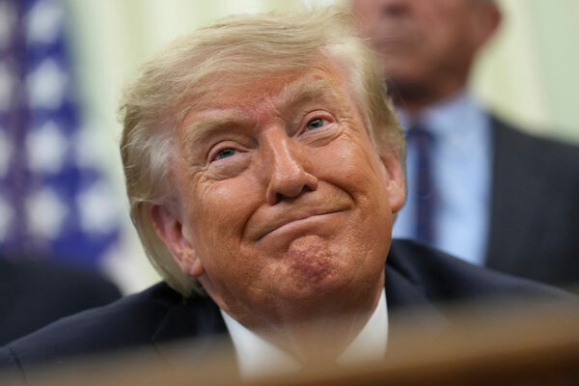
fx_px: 3216
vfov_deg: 6.9
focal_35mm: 200
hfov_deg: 10.3
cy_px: 193
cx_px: 290
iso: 5000
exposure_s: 1/320
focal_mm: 200
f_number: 3.5
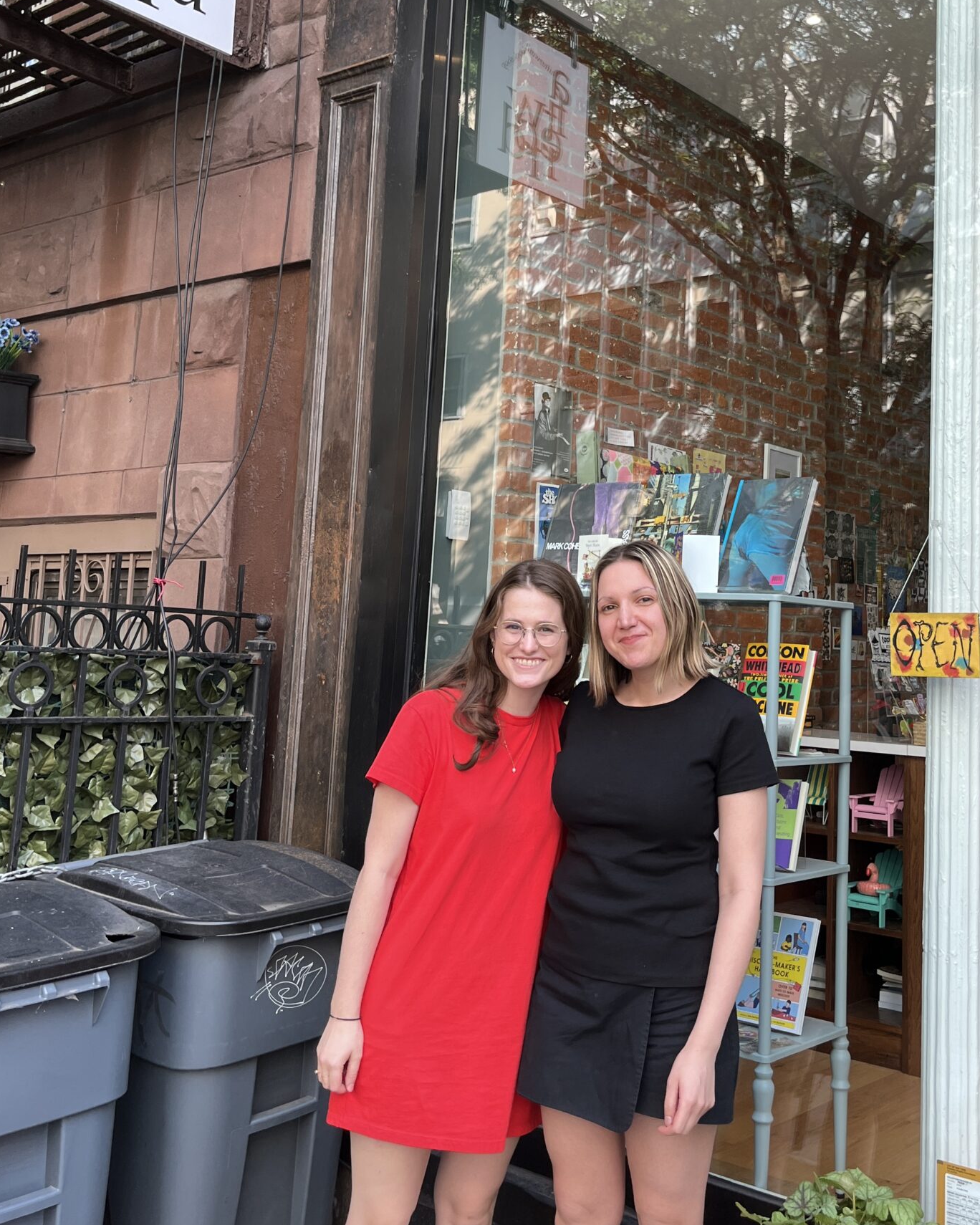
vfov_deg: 47.3
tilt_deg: +7.8
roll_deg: -2.6
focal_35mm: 38
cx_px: 592
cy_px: 427
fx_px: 1378
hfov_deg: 39.0
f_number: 1.6
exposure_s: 1/176
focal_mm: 5.1
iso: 40
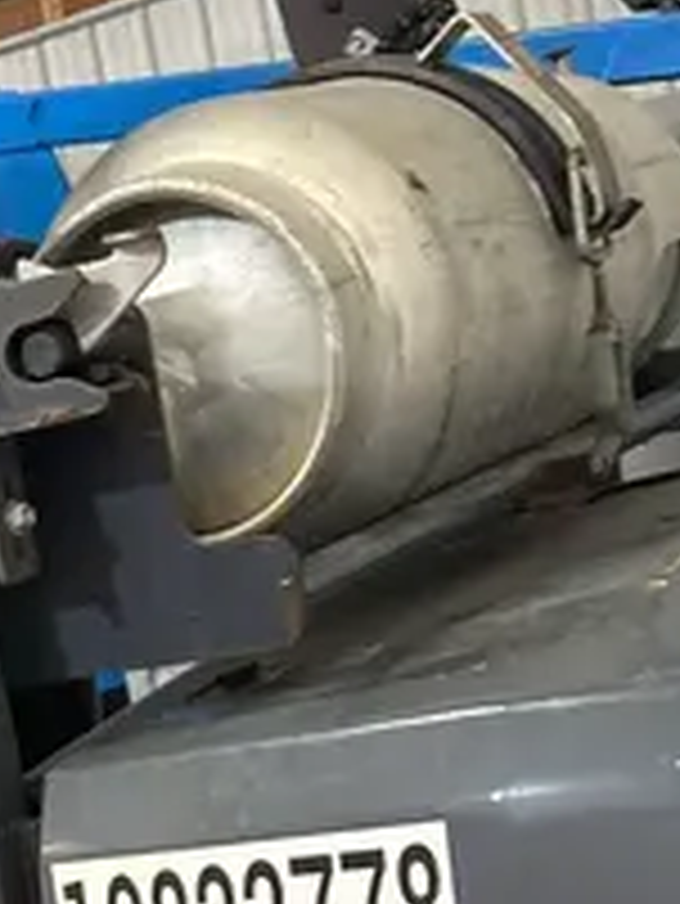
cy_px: 1014
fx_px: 2486
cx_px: -167
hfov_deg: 15.0
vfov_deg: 19.7
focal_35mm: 95
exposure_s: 1/60
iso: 320
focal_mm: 5.7
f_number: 1.5
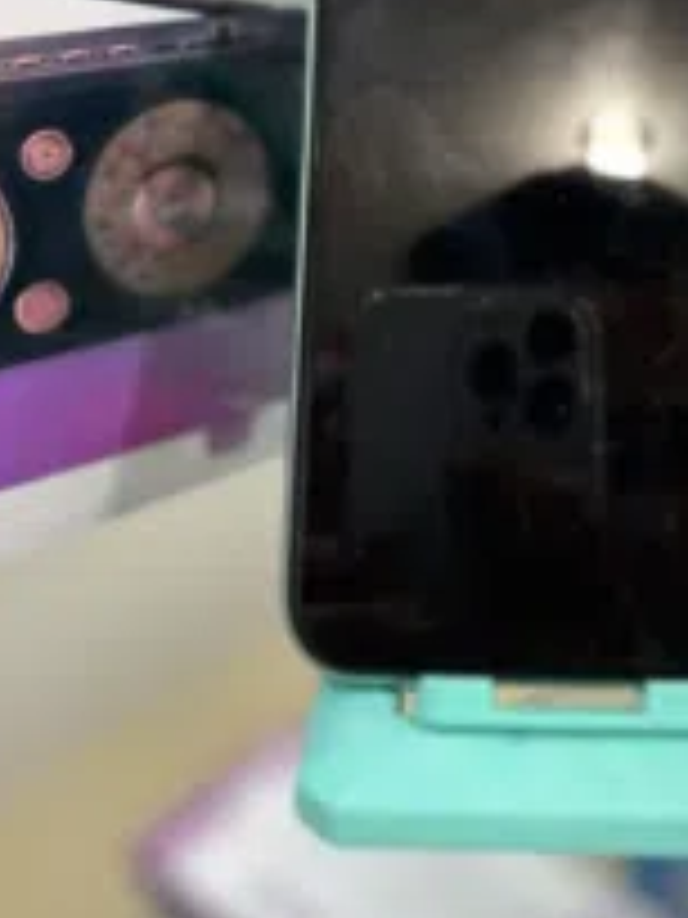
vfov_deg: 35.2
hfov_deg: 28.2
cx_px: 508
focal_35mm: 51
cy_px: 81
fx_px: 1352
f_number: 1.5
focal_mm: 5.7
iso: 125
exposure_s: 1/100
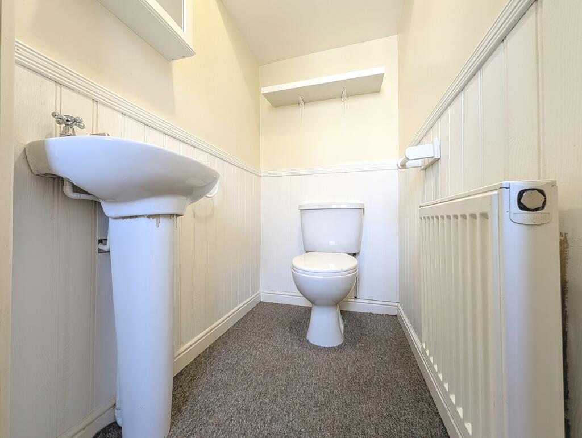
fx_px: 202
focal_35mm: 12
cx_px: 291
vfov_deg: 94.6
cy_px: 219
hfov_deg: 110.5
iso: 135
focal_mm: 2.02
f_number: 1.7
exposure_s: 1/61.8
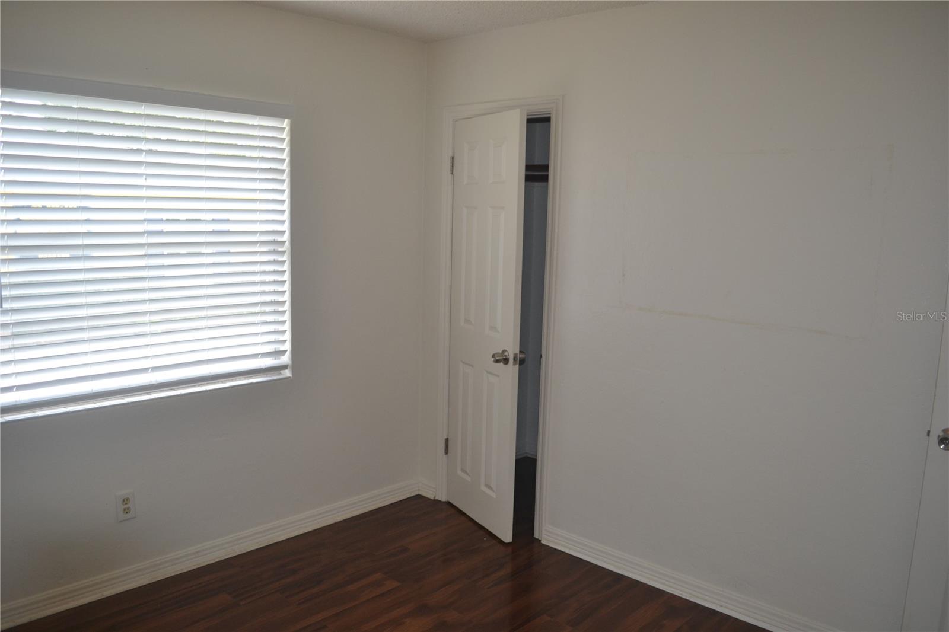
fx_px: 712
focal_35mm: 27
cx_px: 474
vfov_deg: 47.9
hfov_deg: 67.4
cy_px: 316
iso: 400
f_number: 4
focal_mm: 18
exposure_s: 1/125
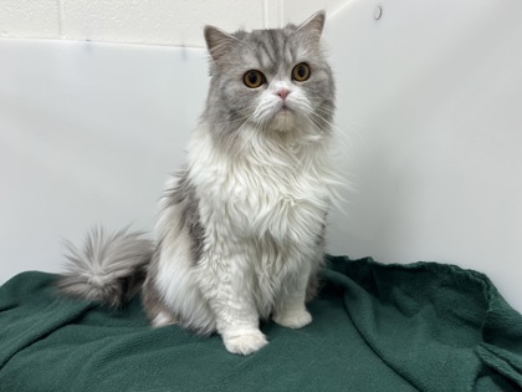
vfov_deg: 53.1
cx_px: 261
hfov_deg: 67.3
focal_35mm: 26
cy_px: 196
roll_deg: +2.6
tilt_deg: -1.4
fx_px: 392
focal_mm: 5.1
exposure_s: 1/121
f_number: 1.6
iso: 80
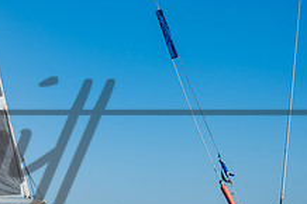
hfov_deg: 15.5
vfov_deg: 11.0
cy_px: 181
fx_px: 1057
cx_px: -125
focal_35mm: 124
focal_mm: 40
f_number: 6.3
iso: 160
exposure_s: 1/500
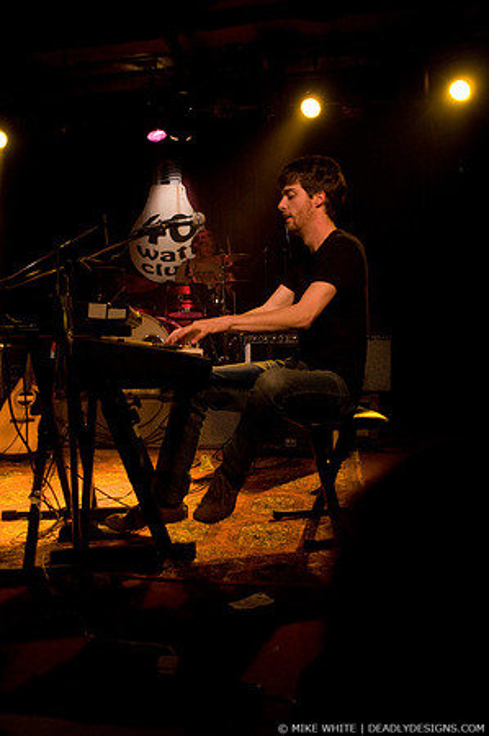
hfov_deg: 43.5
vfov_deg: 62.0
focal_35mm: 30
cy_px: 368
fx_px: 613
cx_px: 244
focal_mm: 20
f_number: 2.8
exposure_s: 1/80
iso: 1250
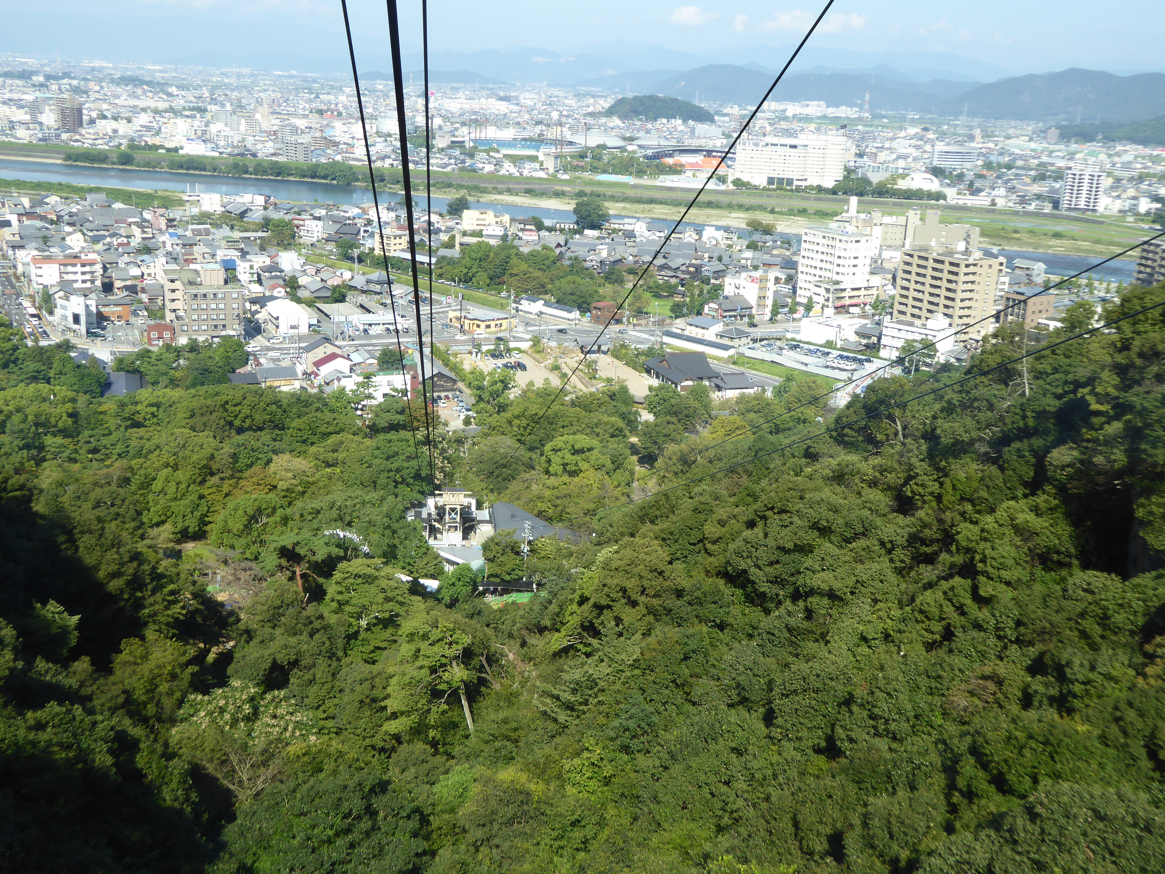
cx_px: 582
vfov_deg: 39.7
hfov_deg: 51.4
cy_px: 437
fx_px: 1212
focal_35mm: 36
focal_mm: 6.3
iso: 100
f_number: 3.7
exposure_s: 1/500
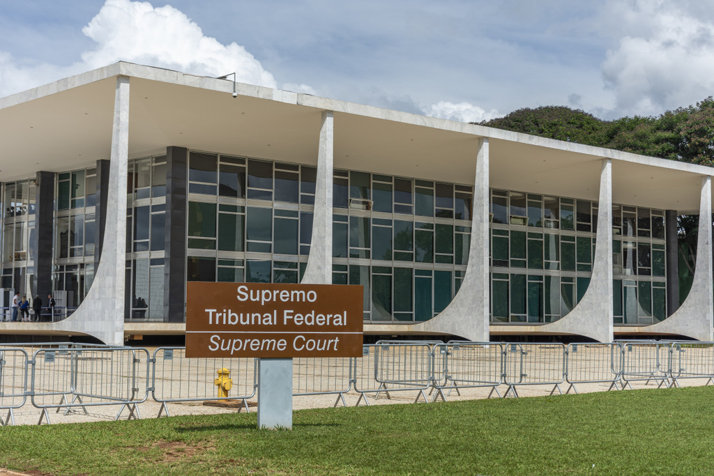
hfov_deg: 34.6
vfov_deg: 23.5
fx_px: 1145
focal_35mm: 58
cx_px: 357
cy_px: 238
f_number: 5.6
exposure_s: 1/320
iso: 100
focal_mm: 38
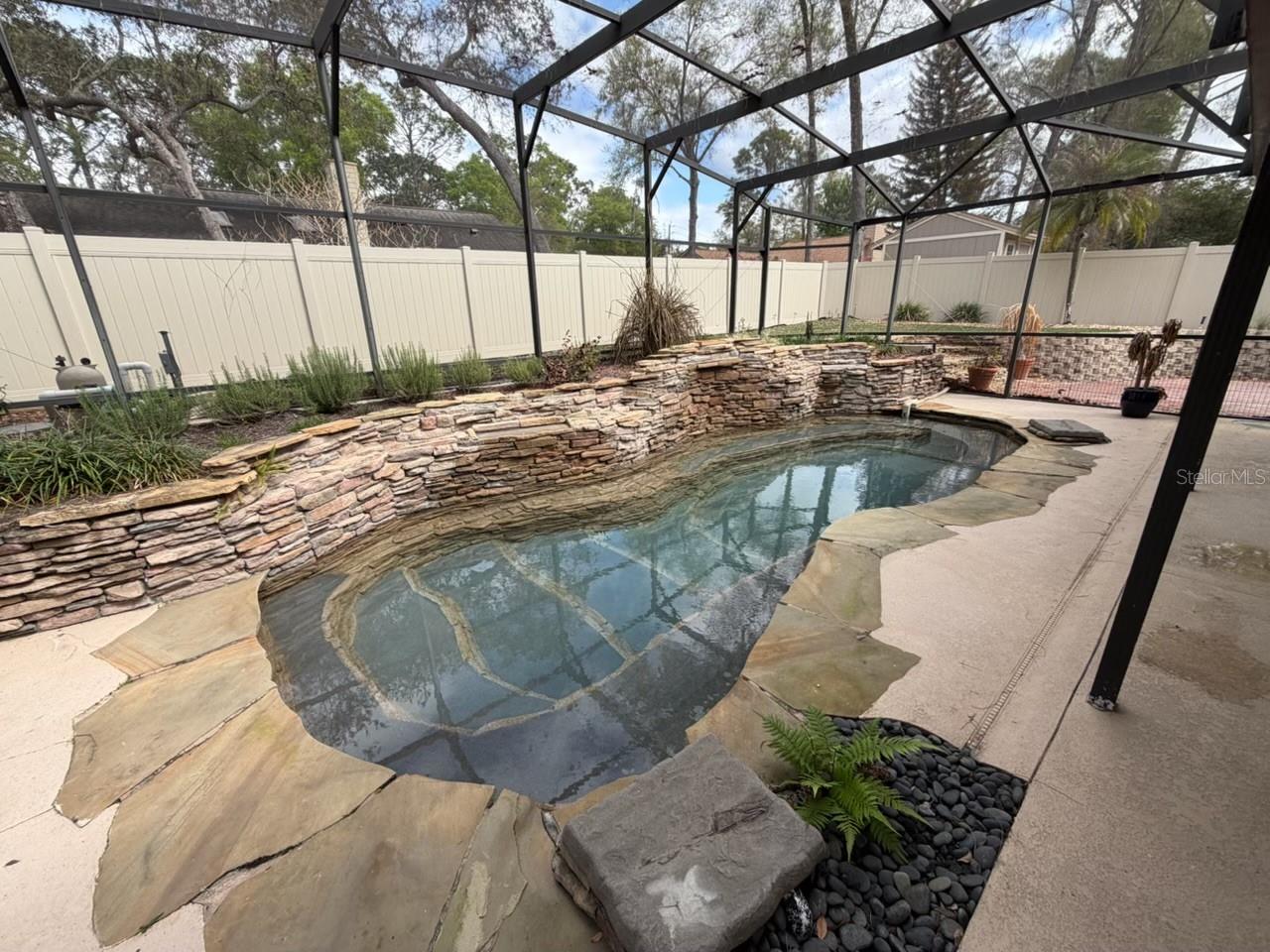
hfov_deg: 102.1
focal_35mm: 14
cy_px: 476
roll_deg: -0.9
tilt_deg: -17.6
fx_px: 514
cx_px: 635
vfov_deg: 85.7
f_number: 2.2
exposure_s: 1/502
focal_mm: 2.22
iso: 50
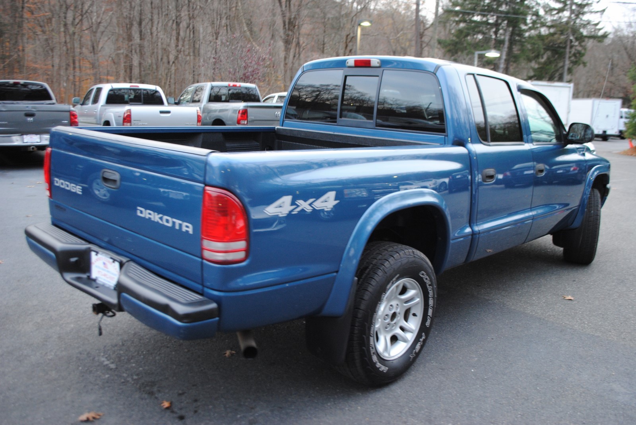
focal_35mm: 30
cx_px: 318
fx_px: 531
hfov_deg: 61.9
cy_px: 212
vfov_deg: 43.7
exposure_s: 1/30
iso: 400
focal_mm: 20
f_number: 3.8
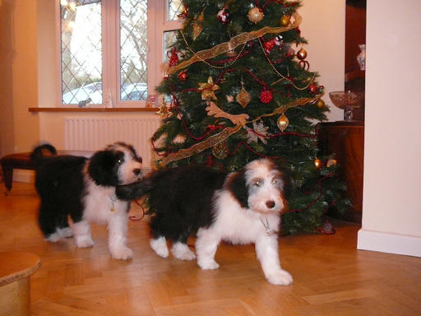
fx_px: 426
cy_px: 158
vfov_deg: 40.7
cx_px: 210
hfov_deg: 52.6
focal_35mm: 35
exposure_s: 1/30
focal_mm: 5.2
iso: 400
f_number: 2.8
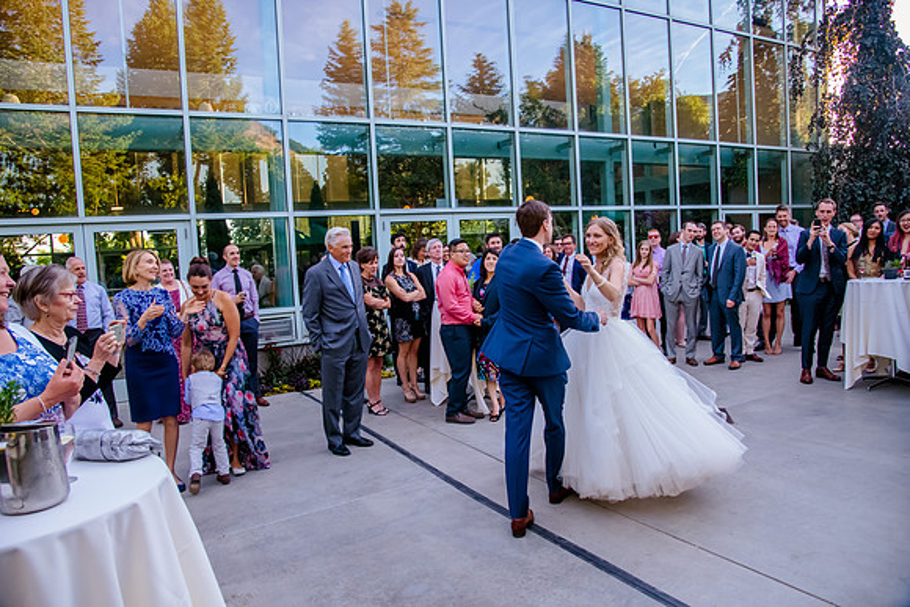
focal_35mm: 24
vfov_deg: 53.2
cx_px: 455
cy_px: 304
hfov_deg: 73.7
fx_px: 607
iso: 3200
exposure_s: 1/320
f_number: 5.6
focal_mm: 24
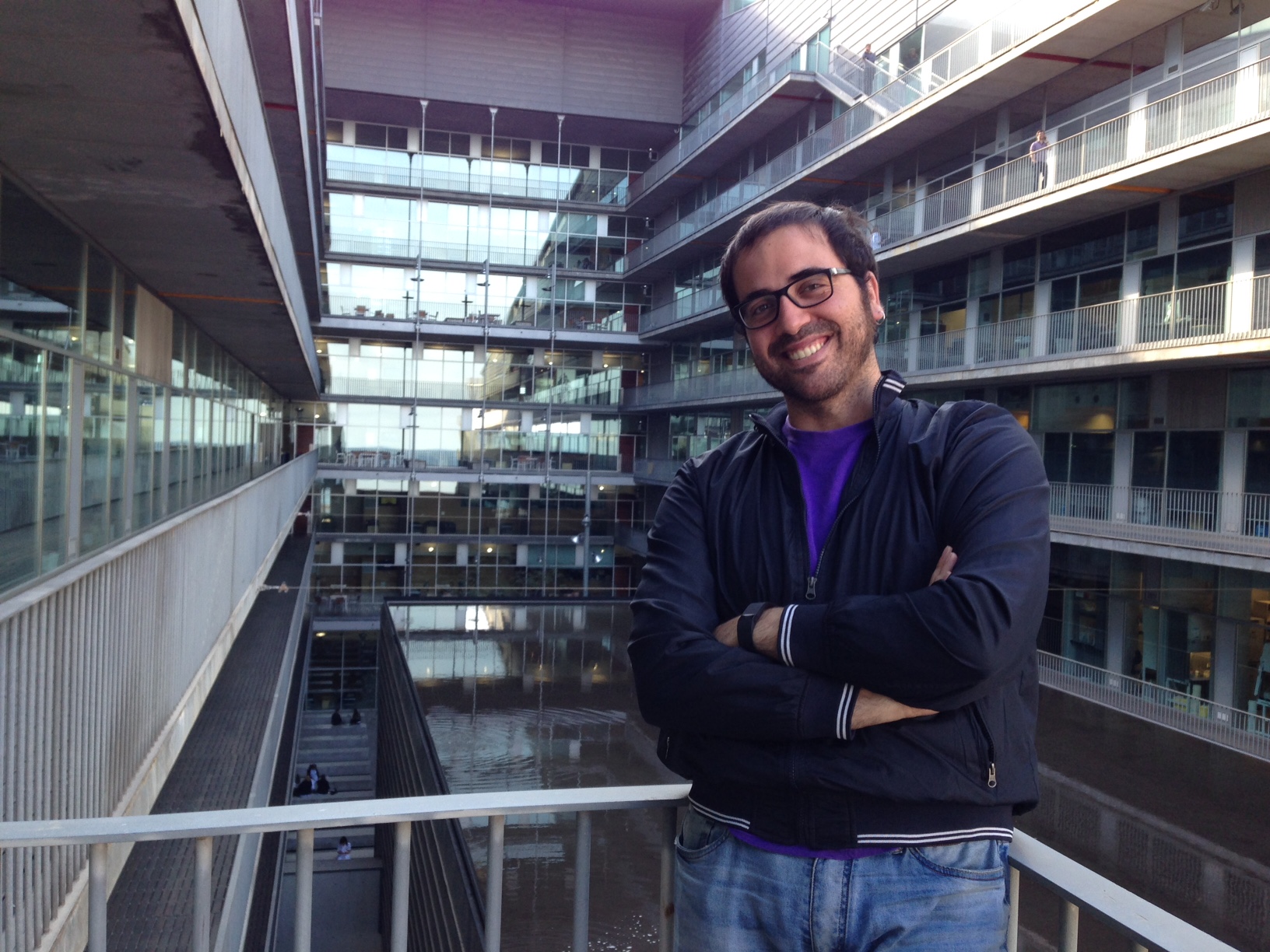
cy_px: 476
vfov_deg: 42.9
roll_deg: -0.8
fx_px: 1211
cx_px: 635
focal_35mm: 33
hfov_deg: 55.4
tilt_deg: -2.1
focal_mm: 4.12
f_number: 2.4
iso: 50
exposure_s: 1/120
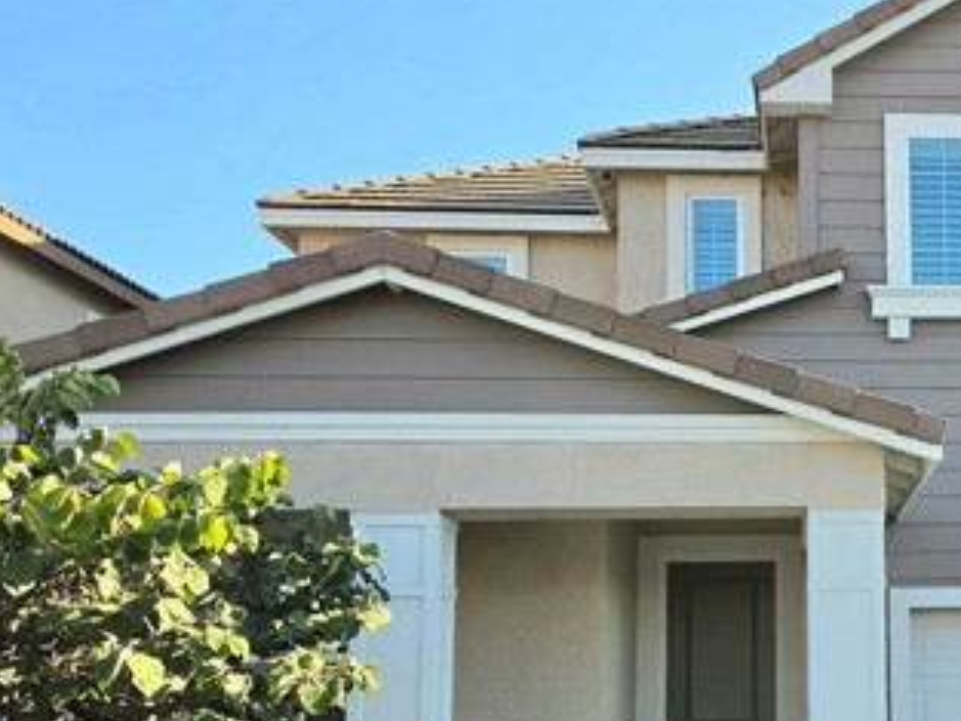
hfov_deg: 37.5
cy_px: 519
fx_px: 1305
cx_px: 881
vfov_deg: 30.5
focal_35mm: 47
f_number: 1.8
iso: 80
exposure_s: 1/2500
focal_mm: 5.4
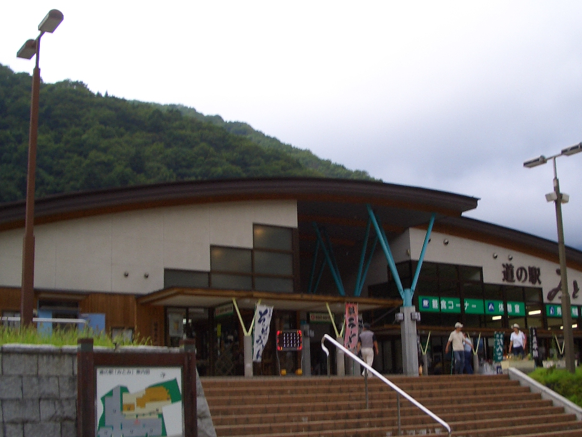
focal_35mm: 48
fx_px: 807
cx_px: 319
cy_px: 247
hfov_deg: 39.6
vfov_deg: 30.2
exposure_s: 1/160
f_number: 4.3
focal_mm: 5.8
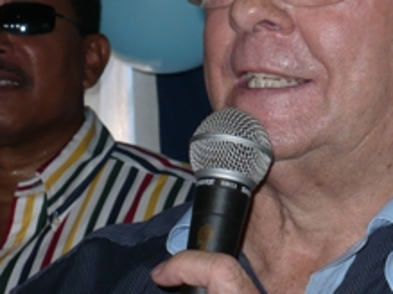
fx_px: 2042
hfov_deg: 11.0
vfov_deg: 8.2
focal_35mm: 180
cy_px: -2
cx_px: 275
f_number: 3.4
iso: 100
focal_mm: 14.5
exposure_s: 1/30
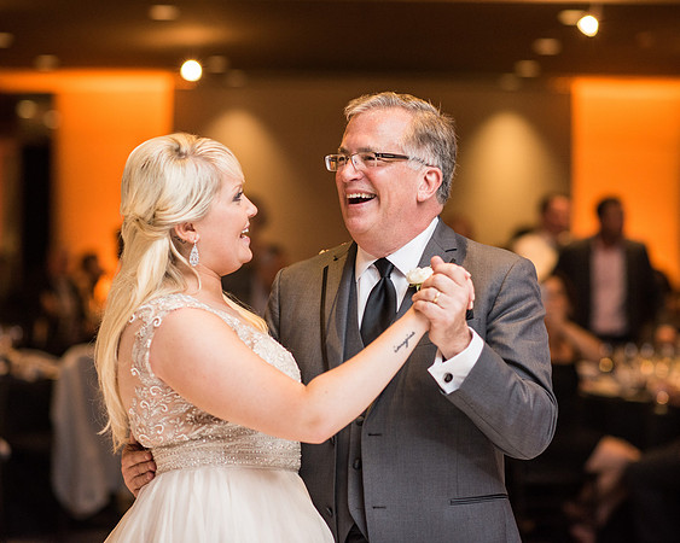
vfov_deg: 16.1
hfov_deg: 20.0
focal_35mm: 96
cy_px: 272
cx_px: 337
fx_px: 1924
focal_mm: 85
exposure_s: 1/200
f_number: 2.2
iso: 800
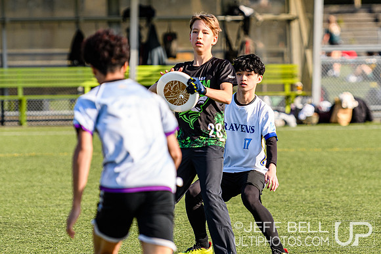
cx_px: 239
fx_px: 4744
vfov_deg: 3.1
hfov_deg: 4.6
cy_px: 44
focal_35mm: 448
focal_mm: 175
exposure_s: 1/1250
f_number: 3.2
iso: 160
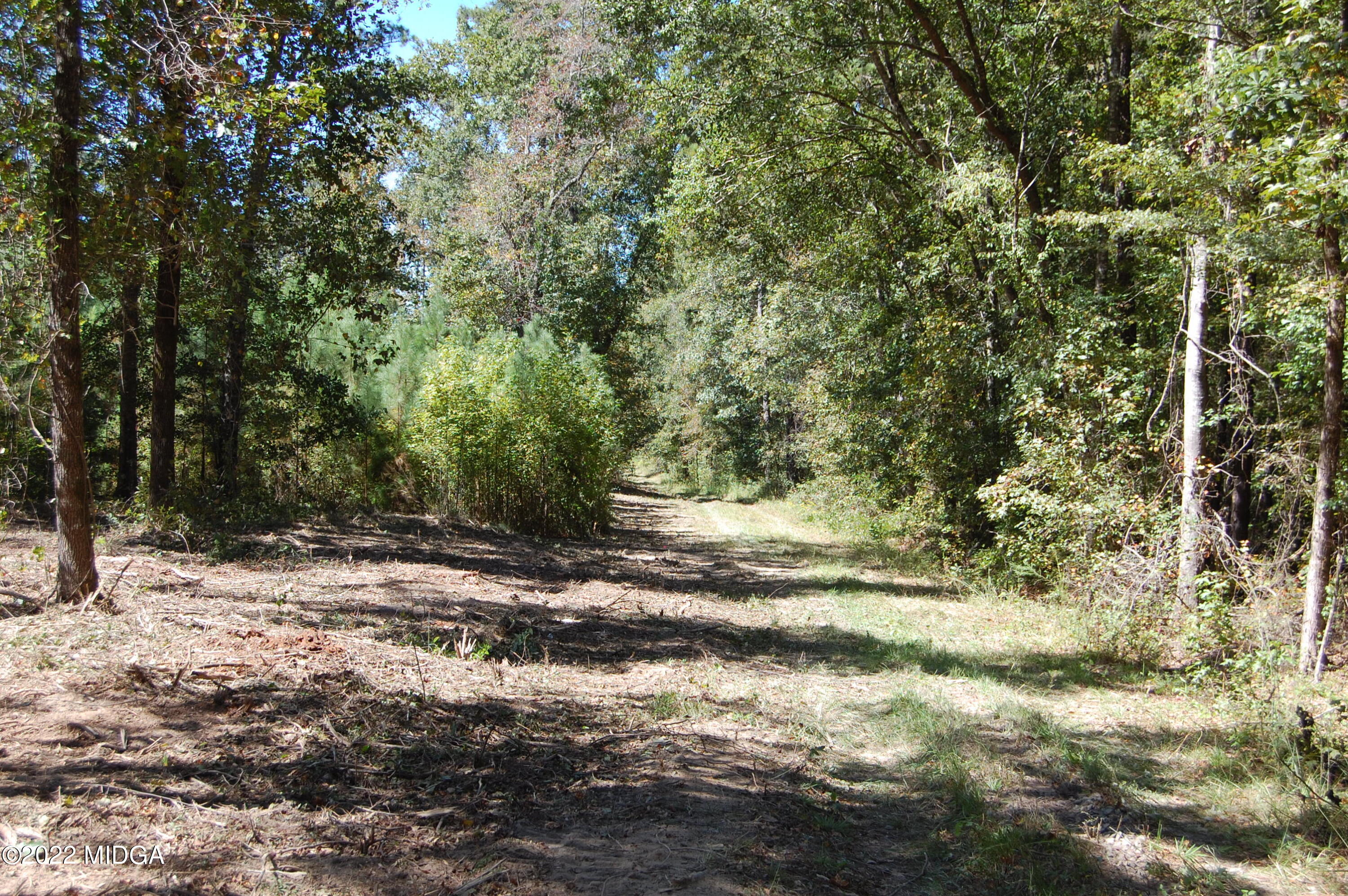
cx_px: 674
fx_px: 1796
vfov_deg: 28.0
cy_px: 448
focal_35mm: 48
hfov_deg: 41.1
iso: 200
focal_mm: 32
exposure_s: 1/160
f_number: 6.3
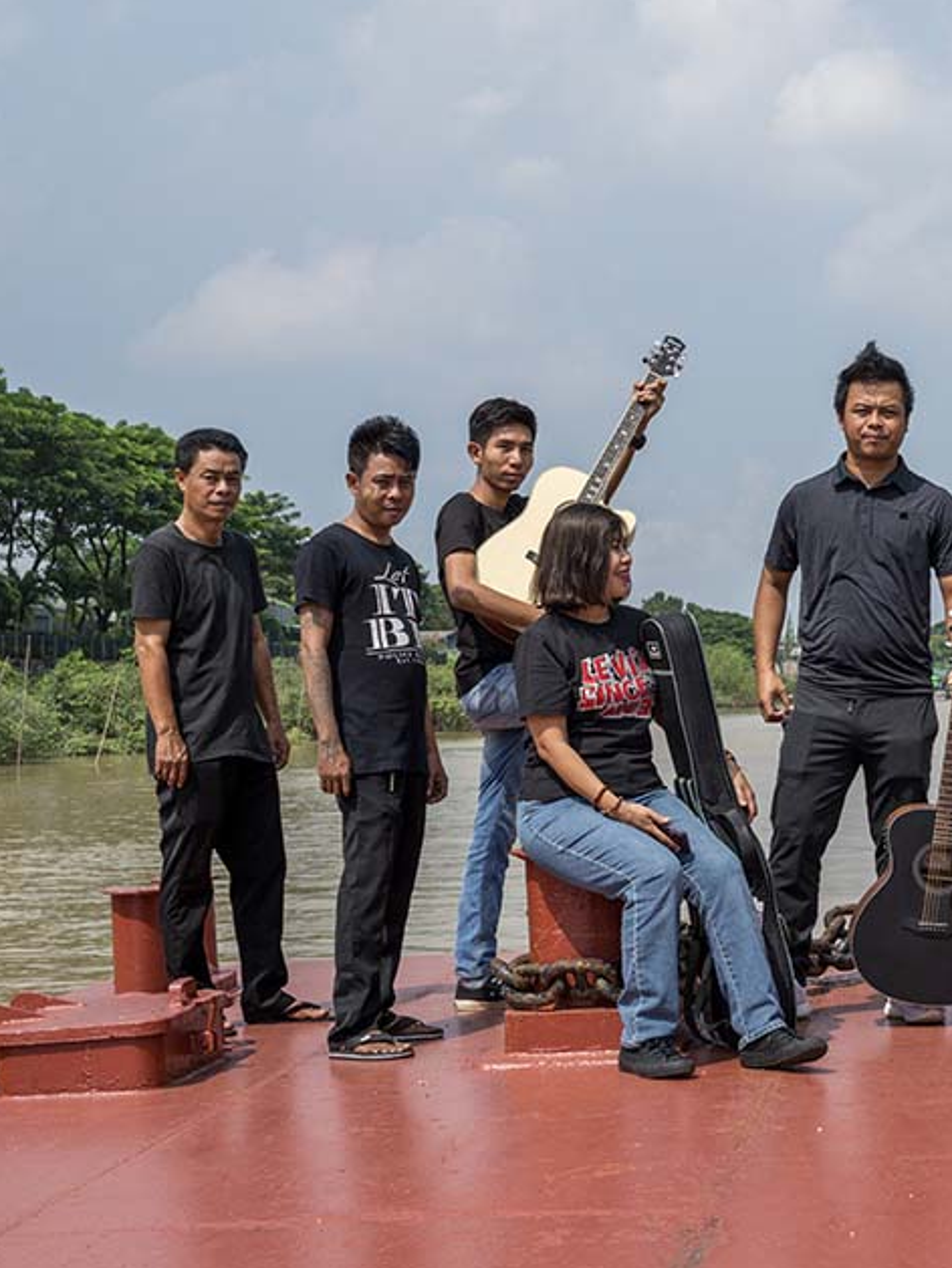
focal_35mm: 66
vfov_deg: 29.4
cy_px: 635
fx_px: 2419
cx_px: 926
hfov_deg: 21.6
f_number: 10
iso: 250
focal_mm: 45
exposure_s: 1/500
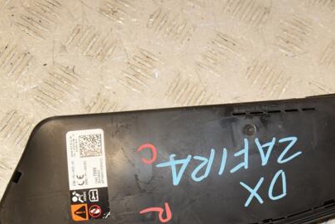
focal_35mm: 78
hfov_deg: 25.9
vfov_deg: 17.5
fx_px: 723
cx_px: 237
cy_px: 165
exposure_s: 1/200
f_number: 8
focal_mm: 35
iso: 800
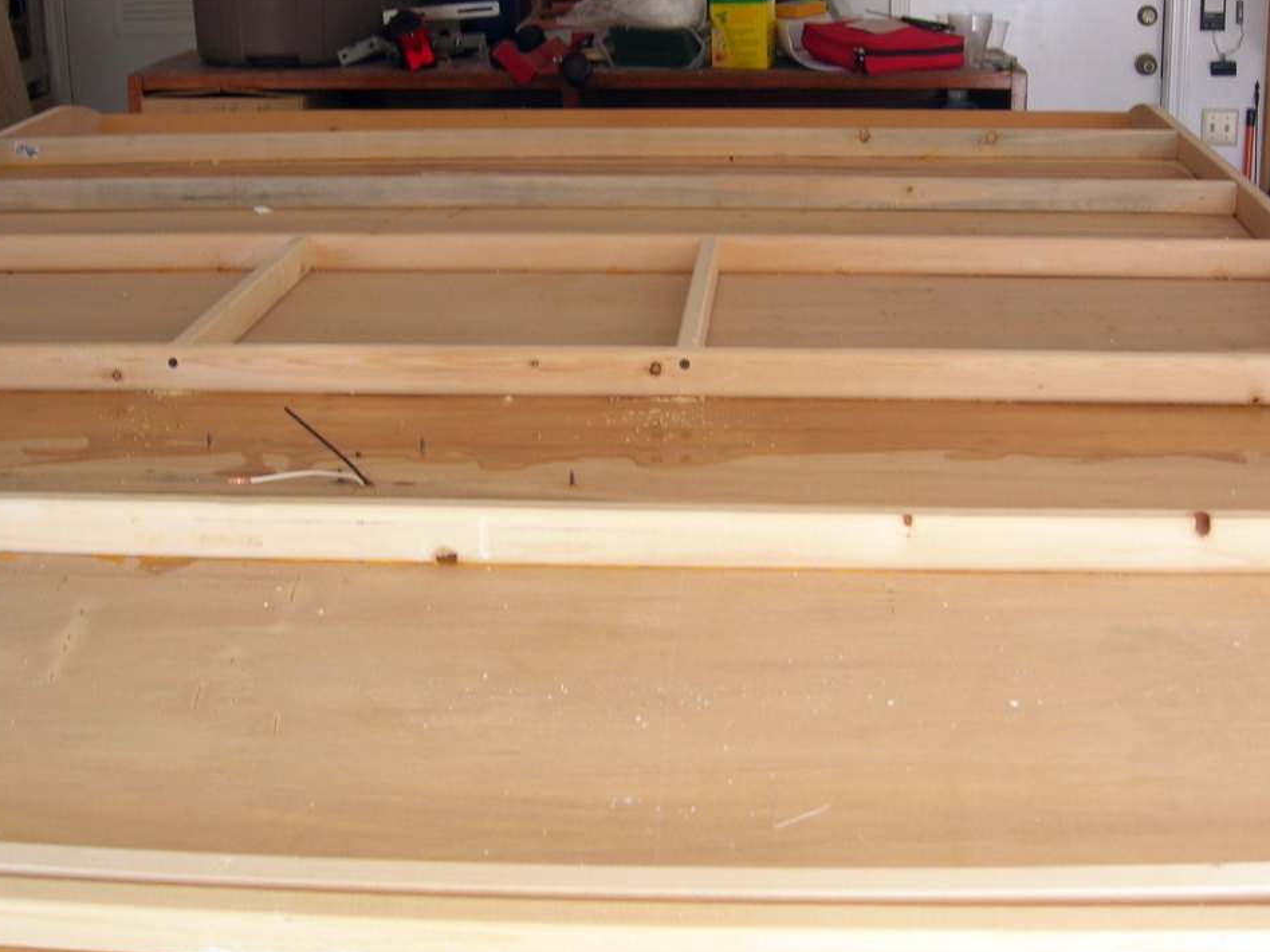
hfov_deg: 36.8
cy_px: 363
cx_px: 703
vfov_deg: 27.9
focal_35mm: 52
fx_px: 1908
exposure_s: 1/74.2
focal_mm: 7.8
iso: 64
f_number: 2.8
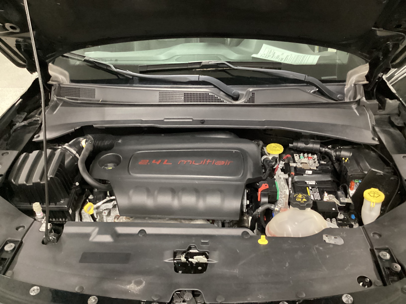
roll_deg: +1.2
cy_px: 152
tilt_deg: -30.6
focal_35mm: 31
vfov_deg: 45.4
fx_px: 364
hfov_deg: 58.4
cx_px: 203
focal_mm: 3.3
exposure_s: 1/24
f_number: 2.4
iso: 800
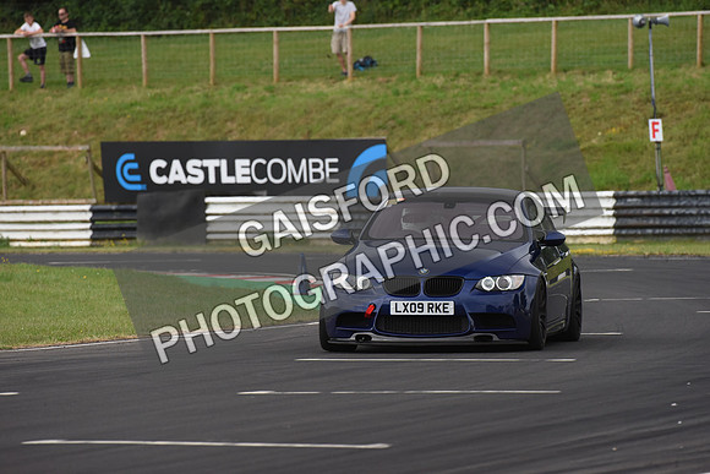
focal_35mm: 400
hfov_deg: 5.2
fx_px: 7890
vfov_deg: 3.4
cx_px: 355
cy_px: 237
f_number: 7.1
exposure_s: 1/1000
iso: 1600
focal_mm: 400
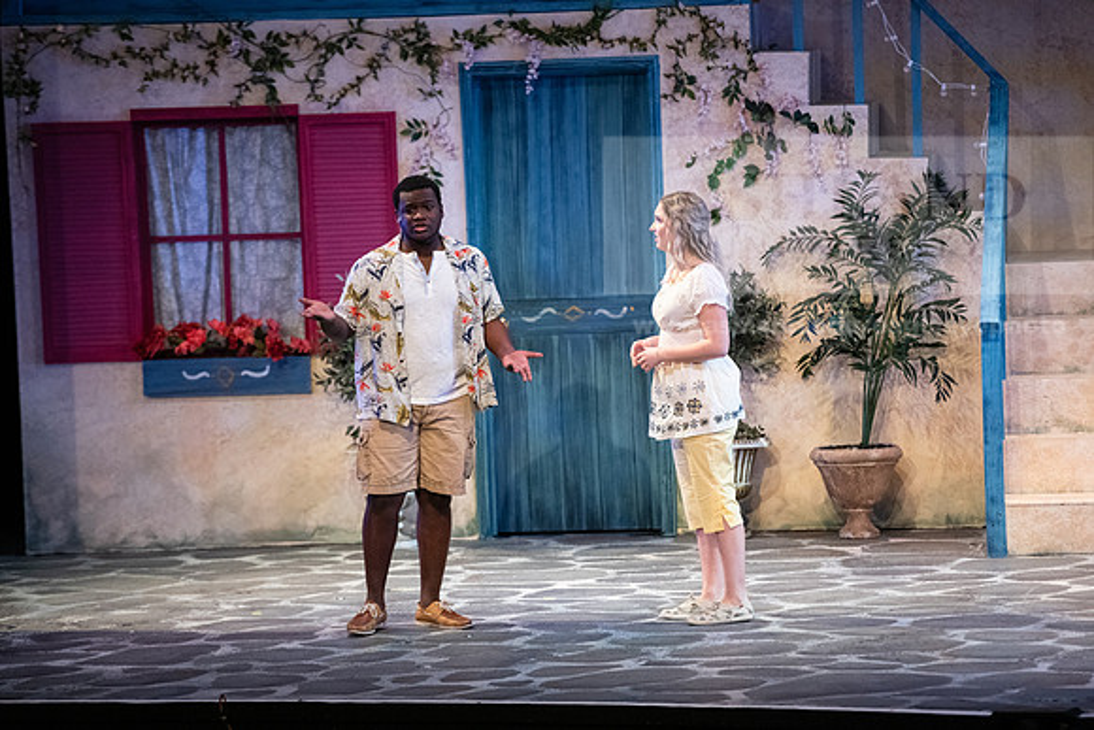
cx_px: 547
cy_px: 365
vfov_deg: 6.9
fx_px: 6079
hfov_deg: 10.3
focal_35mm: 200
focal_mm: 200
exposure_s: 1/400
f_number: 3.2
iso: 3200
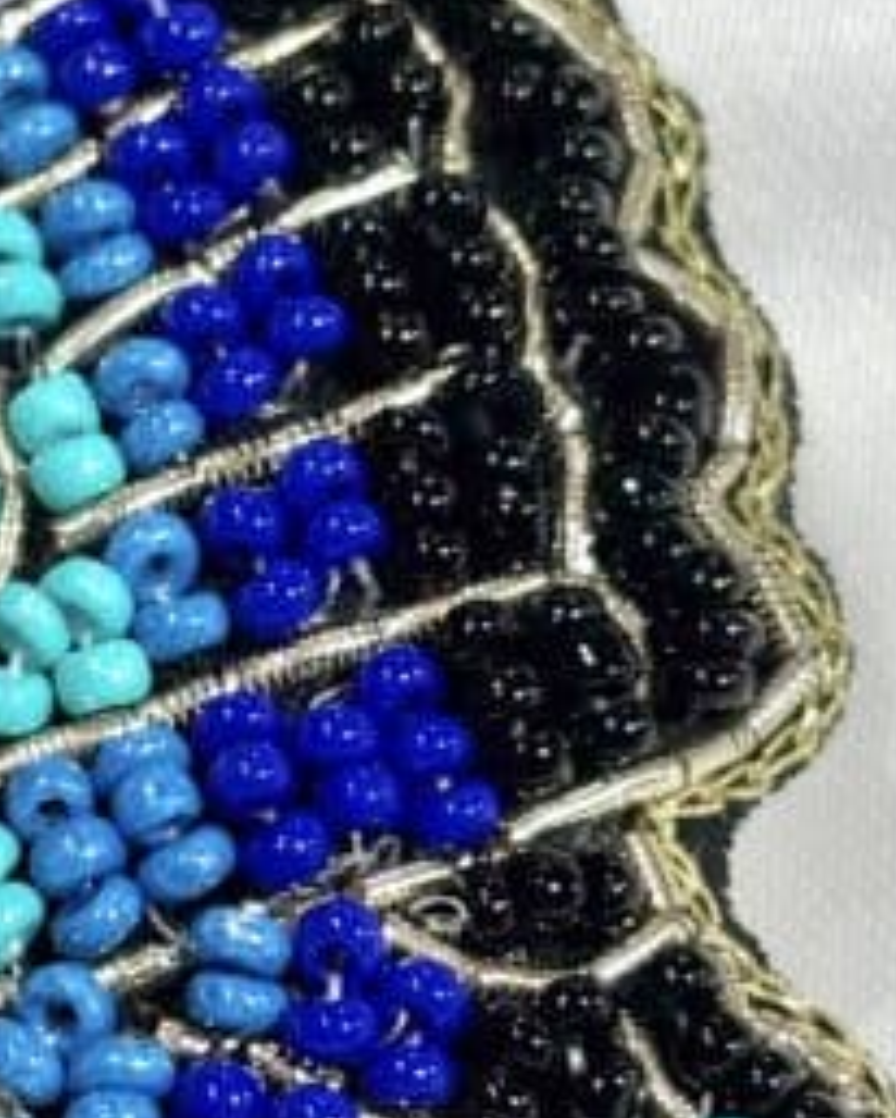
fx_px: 6688
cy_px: 713
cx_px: -39
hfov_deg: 7.6
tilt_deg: -47.3
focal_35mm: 202
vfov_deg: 9.5
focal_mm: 5.96
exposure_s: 1/202
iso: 32
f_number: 1.6
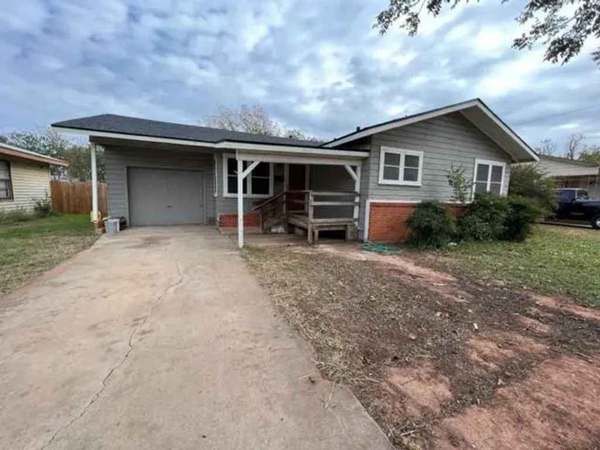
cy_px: 225
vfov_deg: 89.9
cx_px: 300
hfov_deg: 106.2
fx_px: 225
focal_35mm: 13
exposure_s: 1/412
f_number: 1.8
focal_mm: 1.57
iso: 32
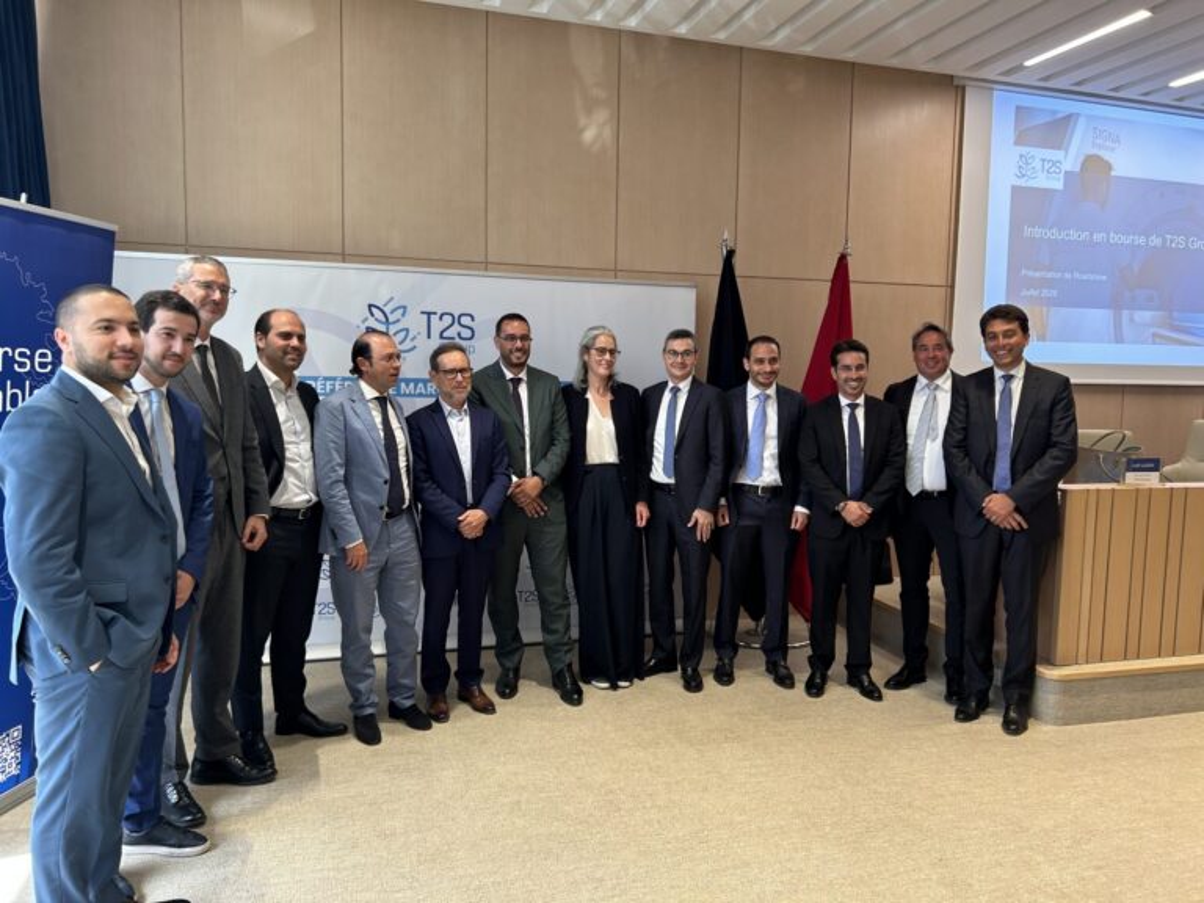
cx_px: 602
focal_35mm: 26
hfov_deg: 67.3
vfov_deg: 53.1
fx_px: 904
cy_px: 452
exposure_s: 1/50
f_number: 1.5
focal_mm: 5.7
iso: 64
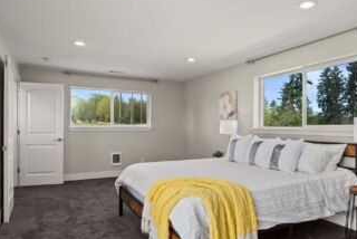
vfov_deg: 51.3
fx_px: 248
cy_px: 132
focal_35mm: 25
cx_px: 202
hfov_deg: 71.1
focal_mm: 20
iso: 640
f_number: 7.1
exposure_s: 1/30
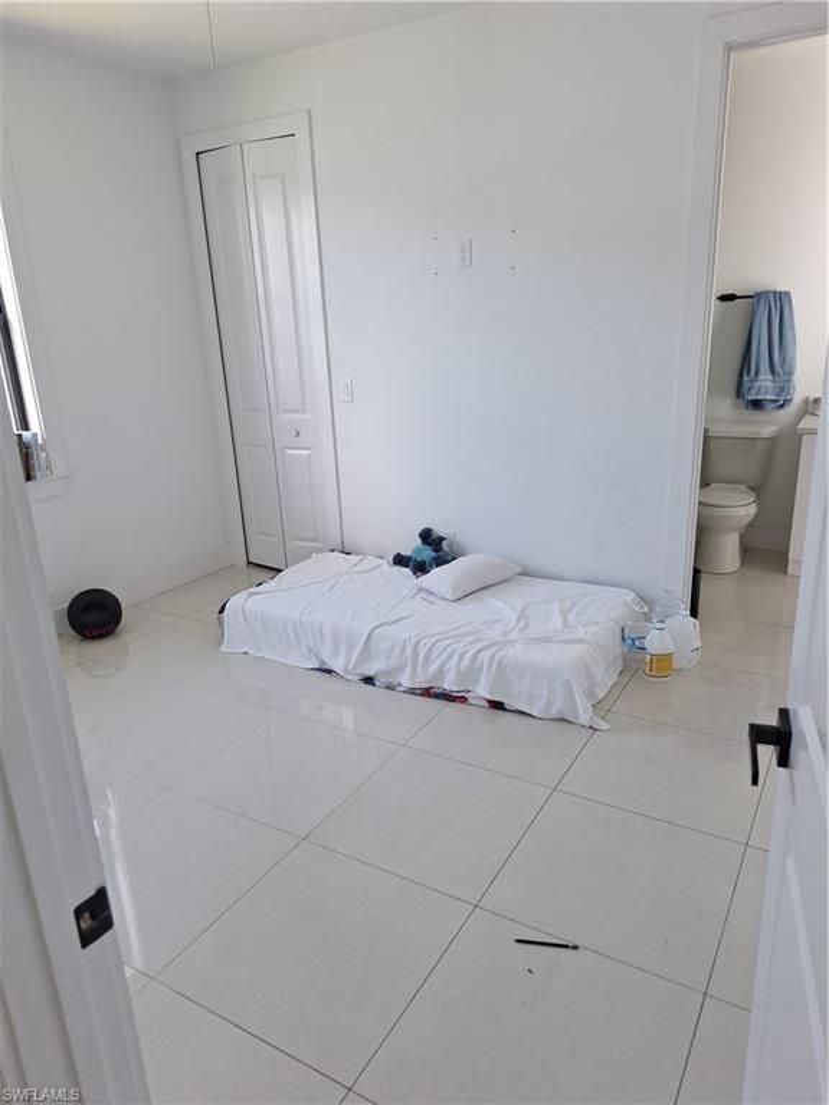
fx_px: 734
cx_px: 414
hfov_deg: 58.9
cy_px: 552
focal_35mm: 23
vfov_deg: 73.9
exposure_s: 1/100
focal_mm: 5.54
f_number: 1.8
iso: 64
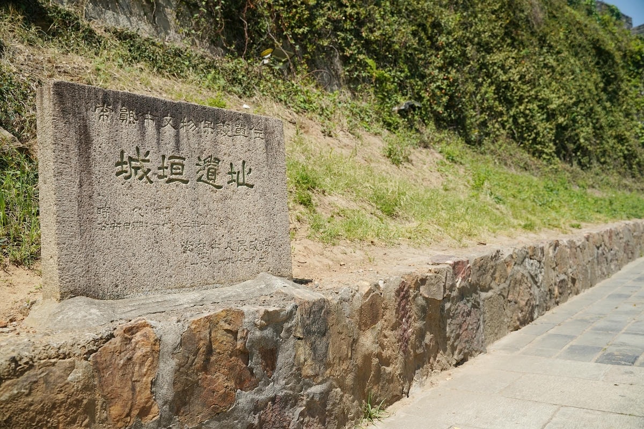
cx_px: 322
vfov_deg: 46.4
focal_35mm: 28
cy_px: 214
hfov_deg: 65.5
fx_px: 501
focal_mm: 28
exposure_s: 1/250
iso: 100
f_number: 5
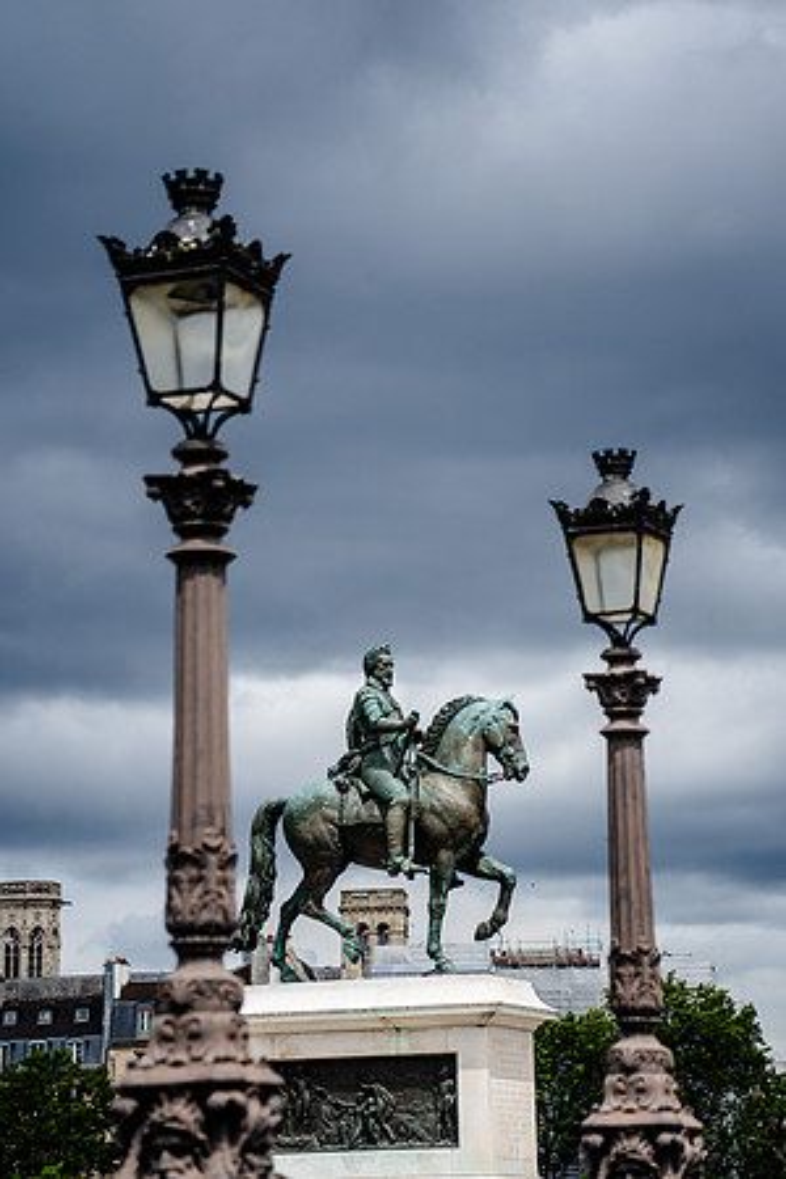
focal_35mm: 105
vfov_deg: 19.5
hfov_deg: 13.0
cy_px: 590
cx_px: 393
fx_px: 3438
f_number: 4
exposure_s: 1/1250
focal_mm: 105
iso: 100
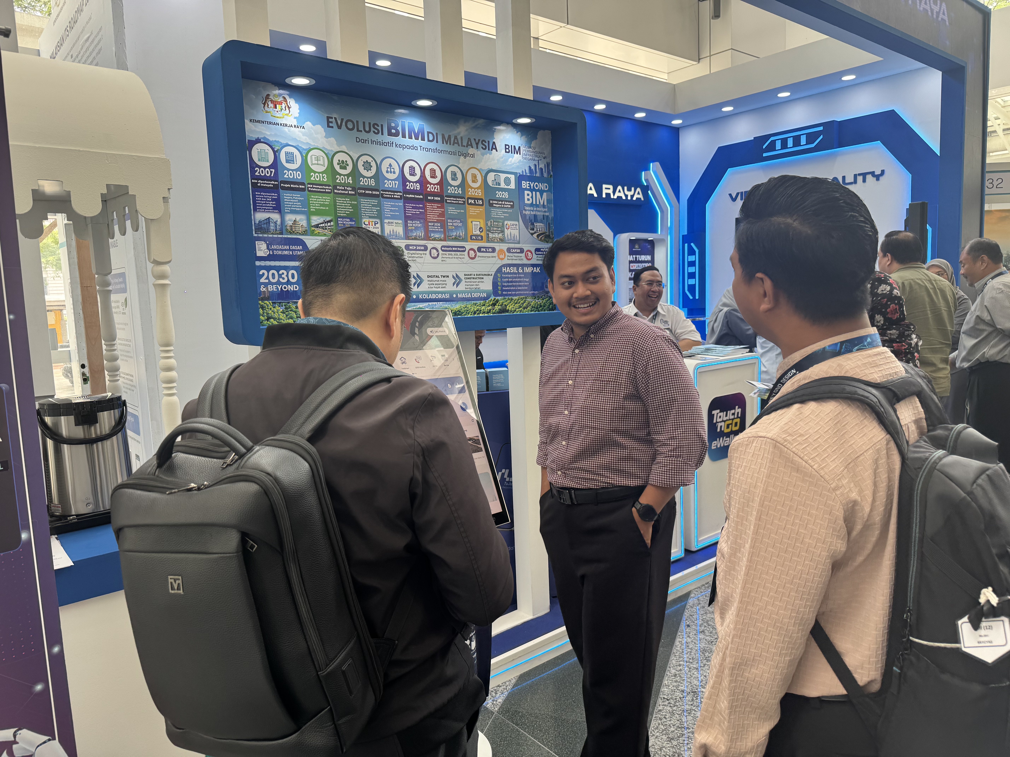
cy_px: 378
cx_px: 505
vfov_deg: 56.8
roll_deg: +2.4
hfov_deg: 71.6
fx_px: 700
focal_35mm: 24
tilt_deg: -7.4
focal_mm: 6.76
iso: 80
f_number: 1.78
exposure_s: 1/121
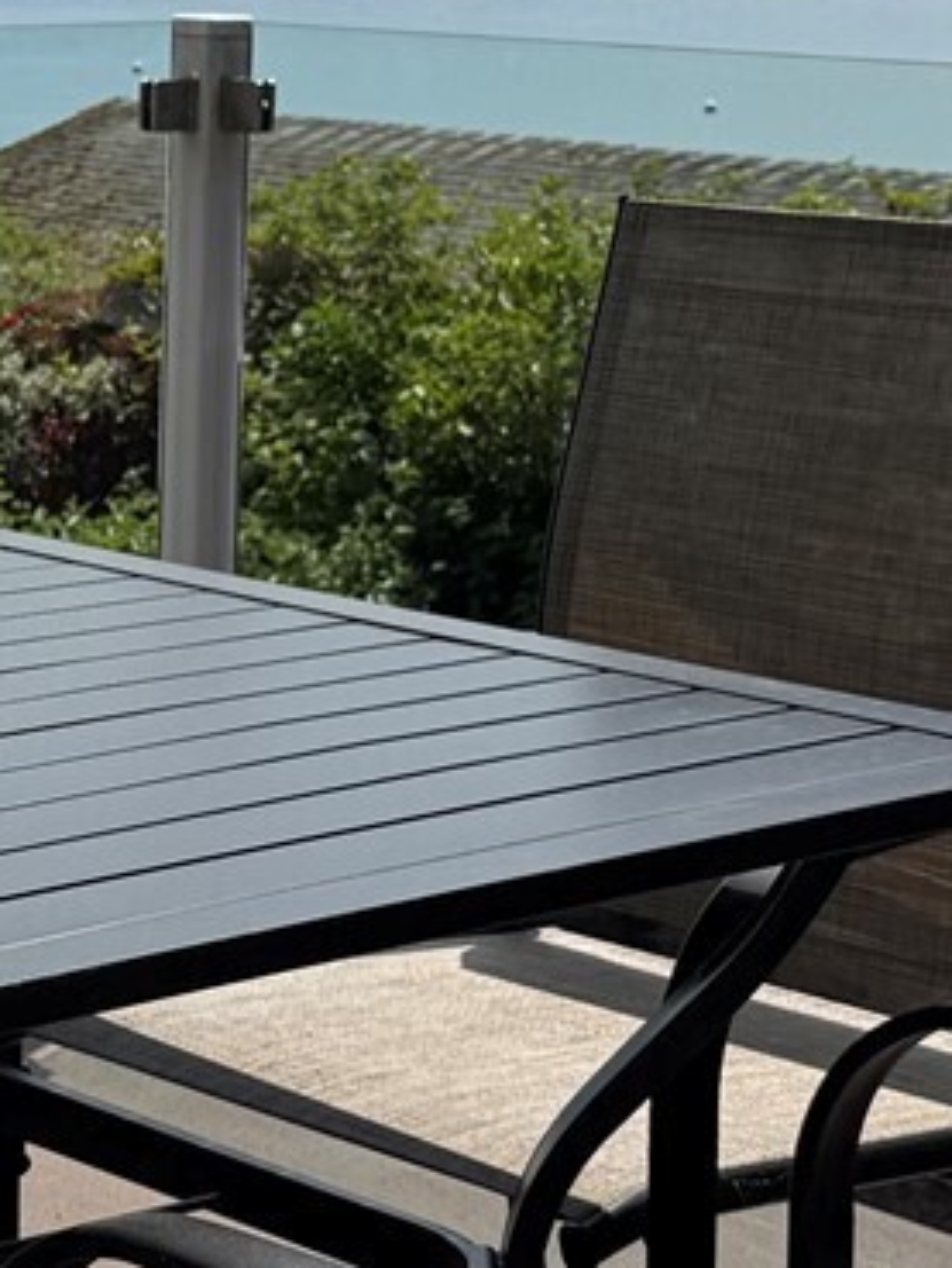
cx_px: -175
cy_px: 471
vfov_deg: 18.9
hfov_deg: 13.8
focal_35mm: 104
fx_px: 3811
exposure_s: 1/9009
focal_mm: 6.76
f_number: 1.78
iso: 80
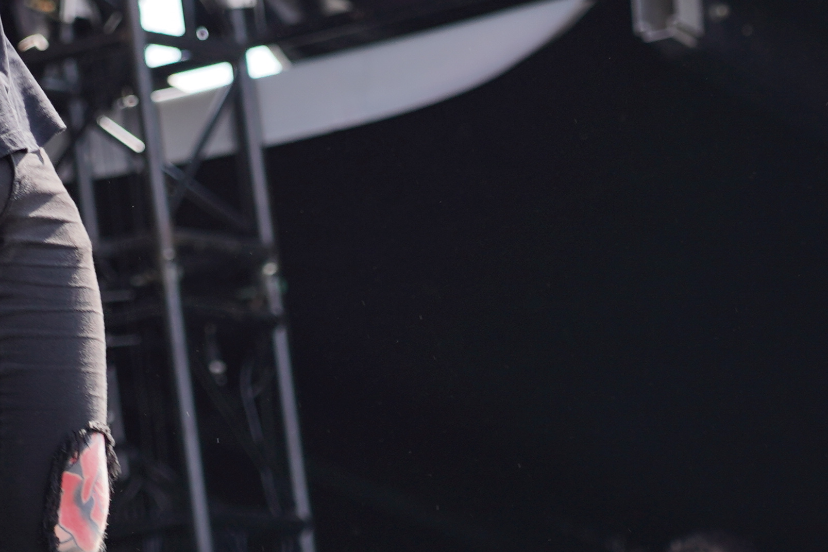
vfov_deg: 3.5
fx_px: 9014
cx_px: -2
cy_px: -119
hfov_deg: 5.2
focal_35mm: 392
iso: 100
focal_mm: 105
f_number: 4
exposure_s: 1/200
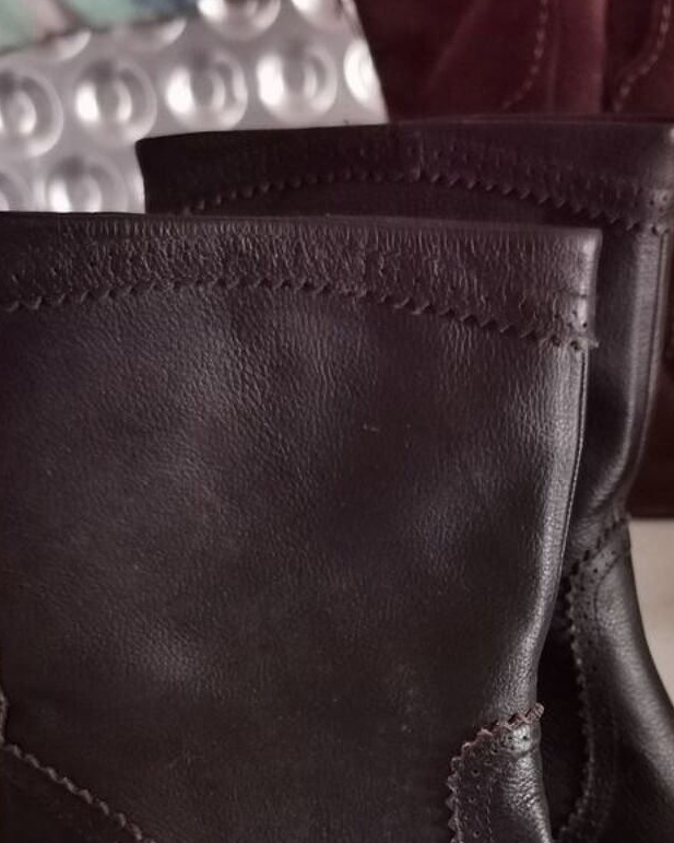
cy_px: 719
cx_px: 435
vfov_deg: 33.3
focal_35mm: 54
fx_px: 1346
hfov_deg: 28.0
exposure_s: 1/33.3
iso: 500
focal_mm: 5.56
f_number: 1.6
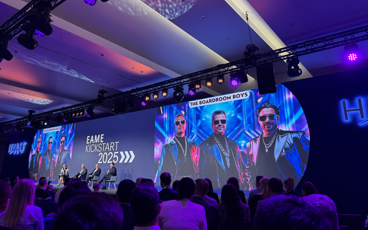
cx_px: 181
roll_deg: -1.2
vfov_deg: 47.4
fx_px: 261
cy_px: 96
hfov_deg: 70.4
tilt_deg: +16.4
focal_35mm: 26
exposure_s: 1/60
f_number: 1.78
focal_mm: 6.76
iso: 160
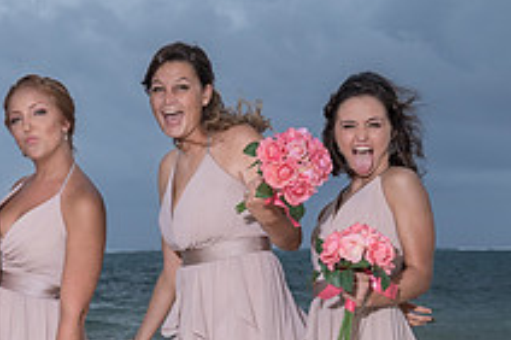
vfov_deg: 10.8
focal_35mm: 126
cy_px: 274
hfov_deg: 15.6
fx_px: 1787
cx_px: -118
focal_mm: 46
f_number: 9
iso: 100
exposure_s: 1/200
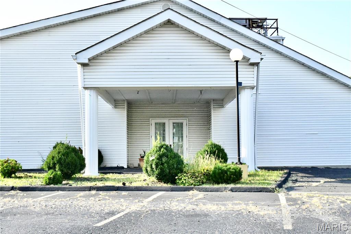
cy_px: 117
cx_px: 176
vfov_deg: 27.0
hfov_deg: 39.6
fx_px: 487
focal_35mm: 50
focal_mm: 50
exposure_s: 1/3200
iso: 20000
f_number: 16
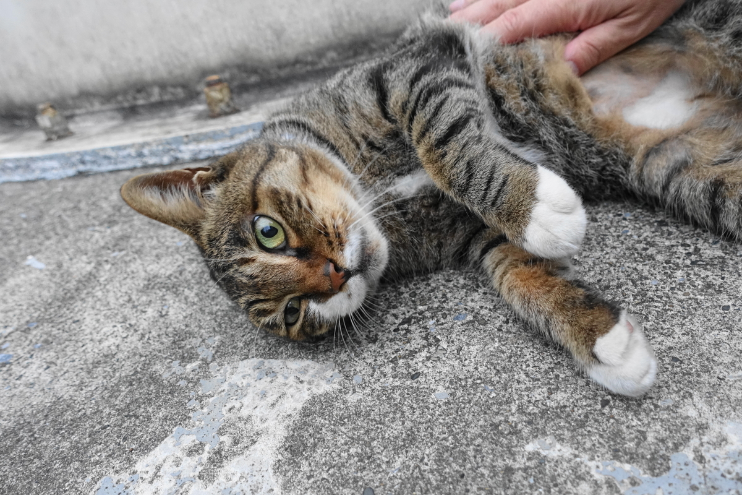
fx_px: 495
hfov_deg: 73.7
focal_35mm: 24
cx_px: 371
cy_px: 248
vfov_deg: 53.1
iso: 800
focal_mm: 8.8
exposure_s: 1/200
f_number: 2.8
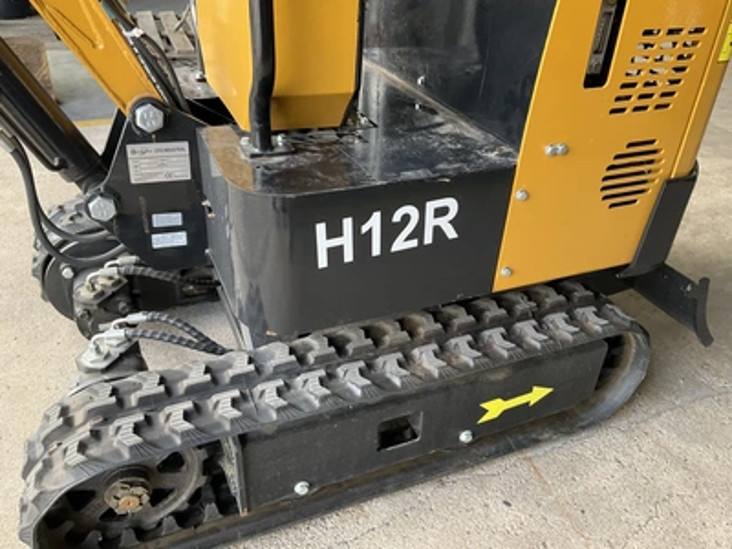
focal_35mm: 29
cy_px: 274
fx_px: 613
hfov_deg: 61.7
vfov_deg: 48.2
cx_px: 366
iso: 64
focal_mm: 3
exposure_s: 1/122
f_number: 1.8
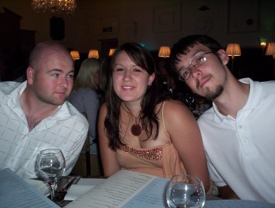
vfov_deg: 37.9
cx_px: 138
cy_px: 104
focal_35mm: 38
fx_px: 303
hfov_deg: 48.9
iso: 140
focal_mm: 4.99
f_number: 4.5
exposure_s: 1/60
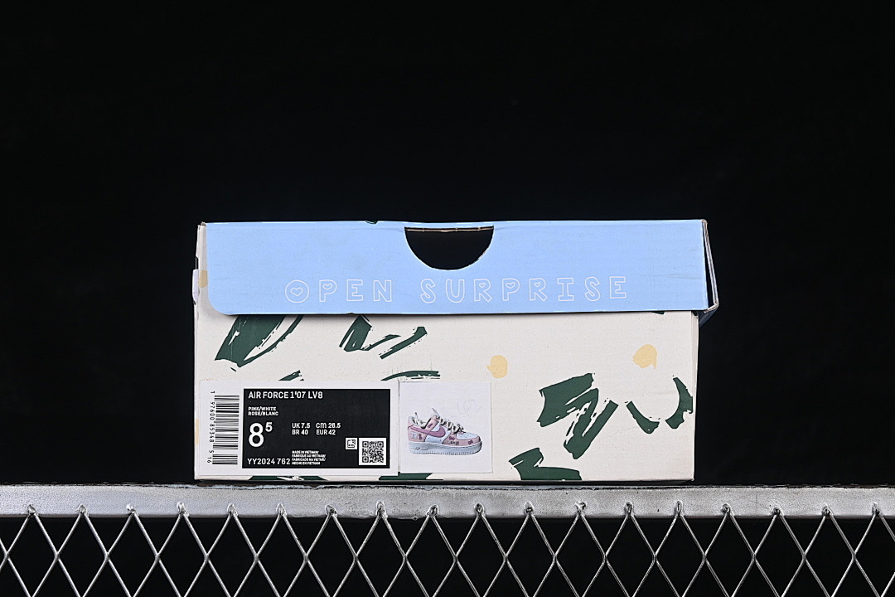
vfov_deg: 18.2
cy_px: 298
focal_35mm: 75
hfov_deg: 27.0
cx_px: 448
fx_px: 1864
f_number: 8
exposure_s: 1/80
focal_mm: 50
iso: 160
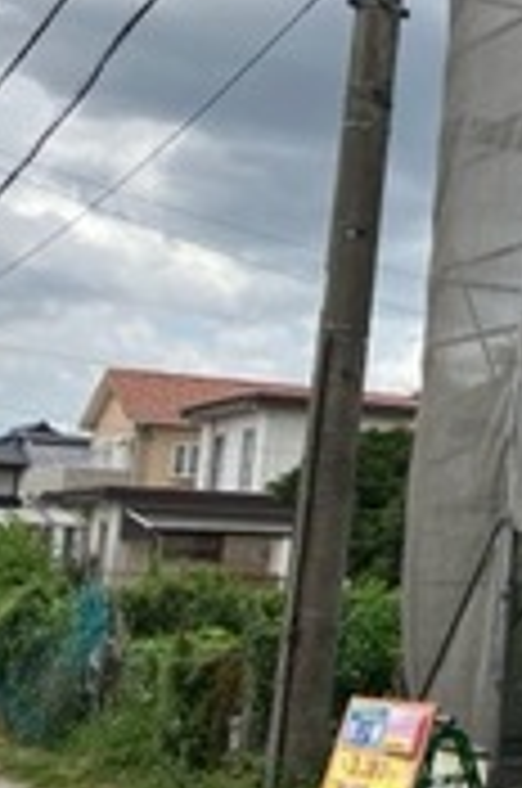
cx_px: 1058
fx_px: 1747
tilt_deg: +10.1
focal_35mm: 80
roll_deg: -3.1
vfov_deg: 25.4
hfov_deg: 14.1
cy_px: 333
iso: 32
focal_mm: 3.99
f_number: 1.8
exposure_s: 1/810
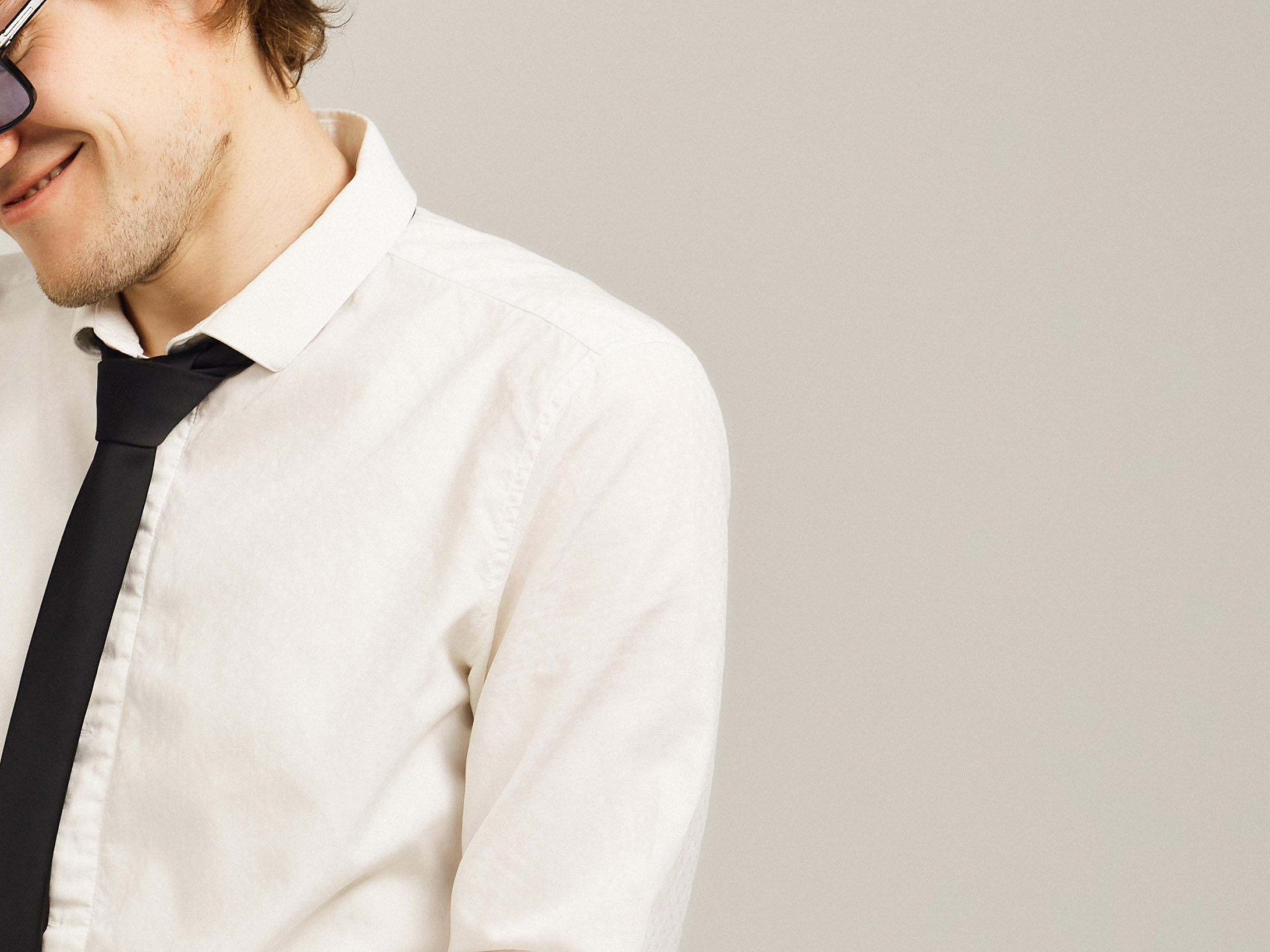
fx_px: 5723
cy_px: 616
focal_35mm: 156
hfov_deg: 12.5
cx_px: -17
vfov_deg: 9.5
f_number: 5
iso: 1250
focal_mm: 59
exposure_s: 1/200
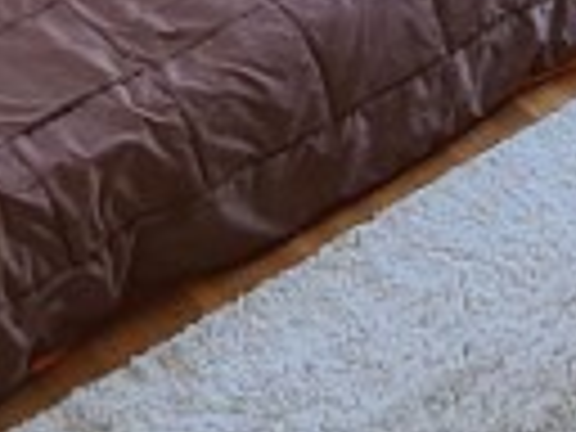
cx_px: 464
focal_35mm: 104
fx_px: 1731
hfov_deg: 18.7
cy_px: -495
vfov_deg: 12.2
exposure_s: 1/50
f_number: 2.2
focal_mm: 1.8
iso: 80
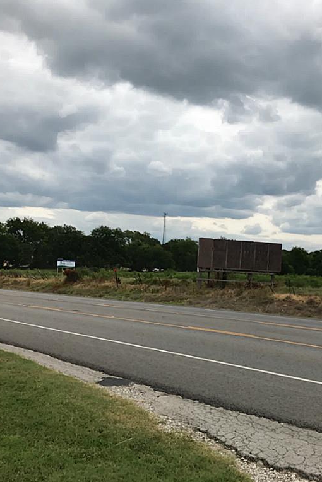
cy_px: 241
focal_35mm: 39
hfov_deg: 33.8
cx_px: 225
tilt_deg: +3.1
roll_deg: -3.6
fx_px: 523
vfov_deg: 49.6
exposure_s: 1/4566
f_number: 1.8
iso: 20
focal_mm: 3.99
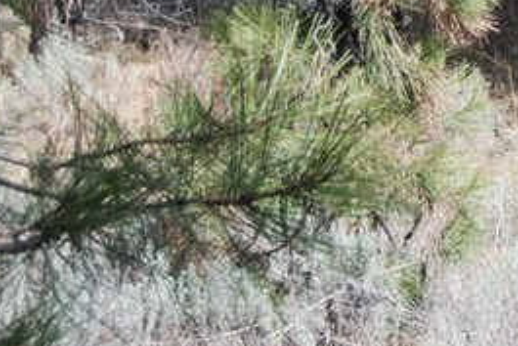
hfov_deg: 8.5
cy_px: -152
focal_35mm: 233
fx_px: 3354
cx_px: 879
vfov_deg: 5.8
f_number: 4.8
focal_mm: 38
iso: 200
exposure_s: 1/500
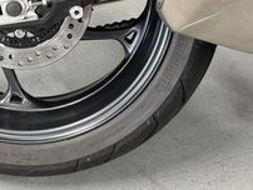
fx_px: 556
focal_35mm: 76
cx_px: 33
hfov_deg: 25.0
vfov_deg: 18.7
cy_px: -18
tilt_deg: -25.8
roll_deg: +2.9
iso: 320
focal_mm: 6.76
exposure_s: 1/50
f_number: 1.78
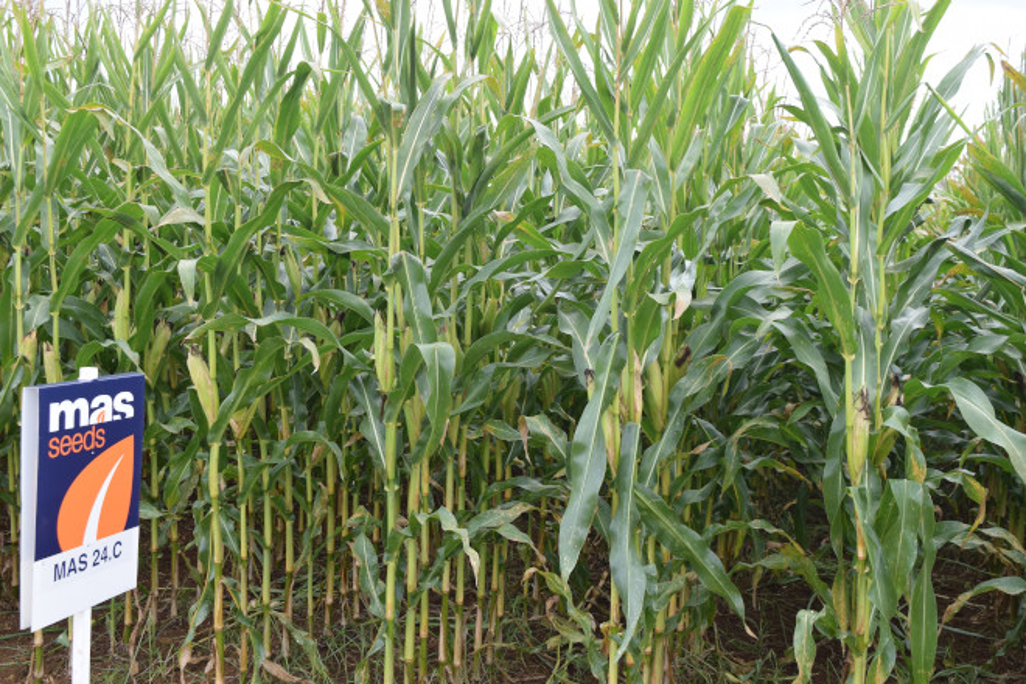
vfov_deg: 34.2
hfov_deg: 49.6
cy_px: 342
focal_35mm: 39
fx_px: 1111
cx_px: 513
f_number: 8
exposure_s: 1/250
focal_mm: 26
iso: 360
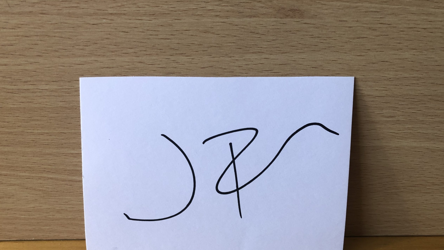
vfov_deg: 37.4
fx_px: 365
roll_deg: -1.5
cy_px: 168
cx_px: 219
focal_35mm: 31
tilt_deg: -25.5
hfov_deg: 62.6
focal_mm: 3.99
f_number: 1.8
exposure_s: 1/30
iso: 25
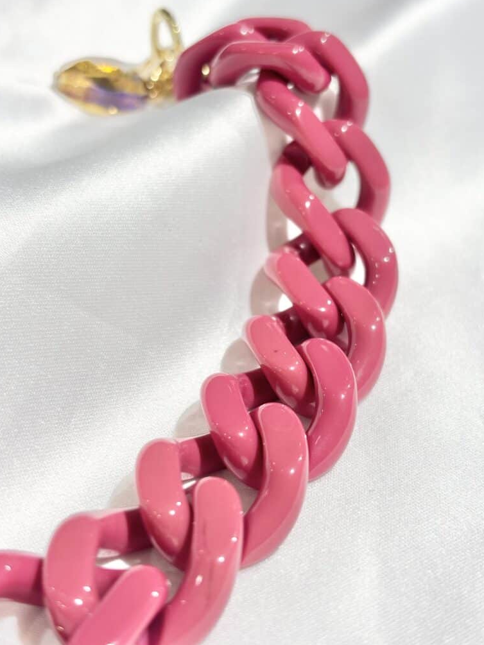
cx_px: 239
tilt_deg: -40.1
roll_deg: +4.2
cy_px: 322
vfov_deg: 36.2
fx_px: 988
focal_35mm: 53
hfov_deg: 27.5
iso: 32
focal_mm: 5.96
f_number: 1.6
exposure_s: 1/228
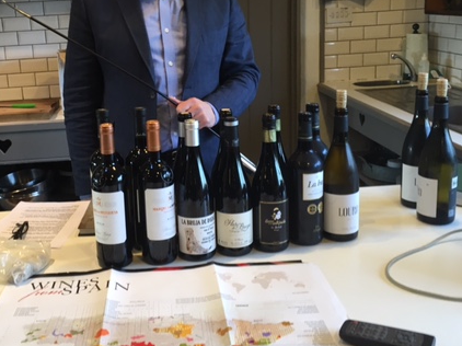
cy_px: 126
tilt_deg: -10.7
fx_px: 587
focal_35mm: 44
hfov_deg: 42.6
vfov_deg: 32.7
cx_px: 171
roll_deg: +2.5
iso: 80
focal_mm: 4.15
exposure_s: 1/33
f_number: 2.2
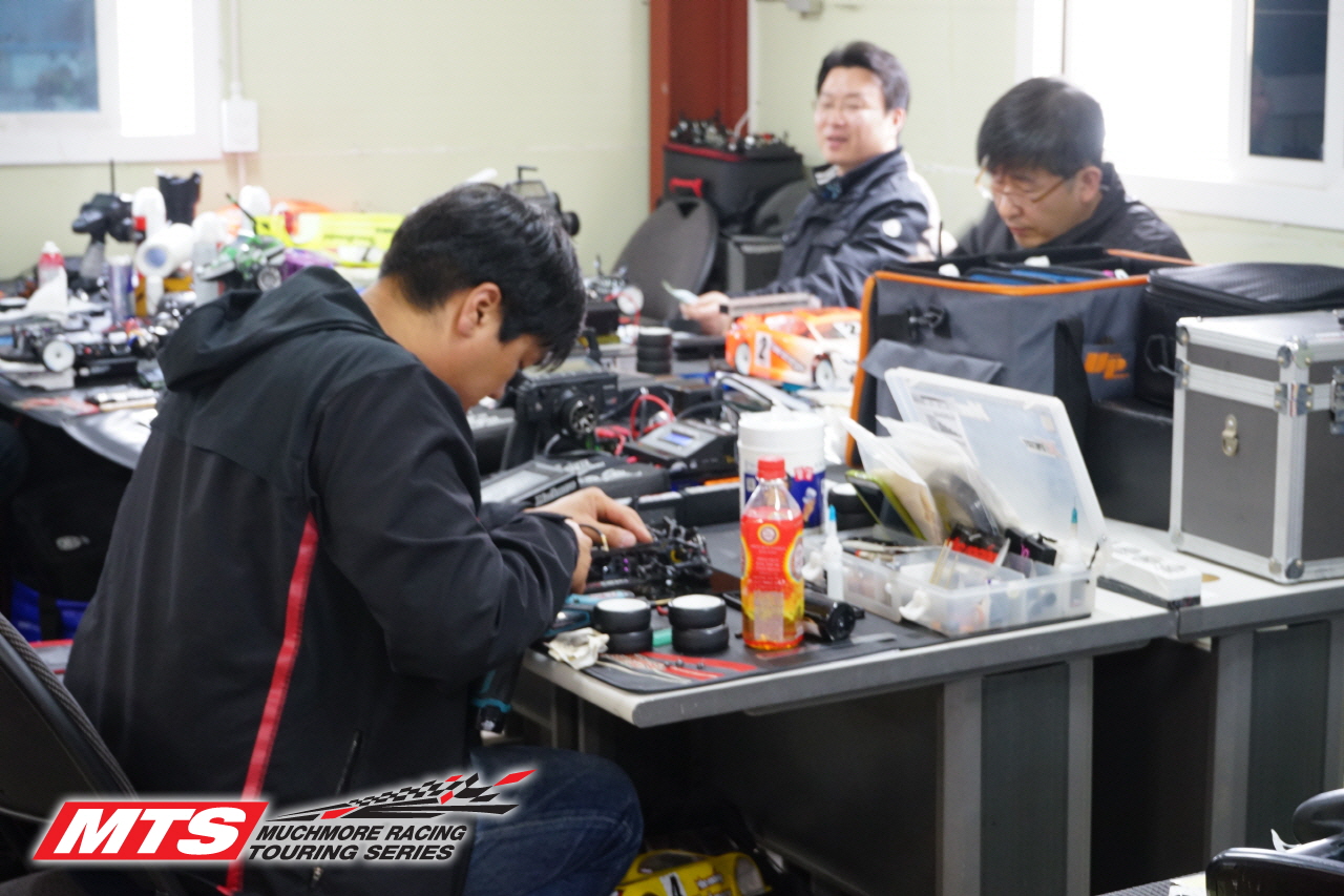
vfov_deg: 19.5
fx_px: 2613
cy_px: 448
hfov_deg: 28.8
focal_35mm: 70
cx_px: 672
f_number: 10
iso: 2000
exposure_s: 1/13
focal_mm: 70
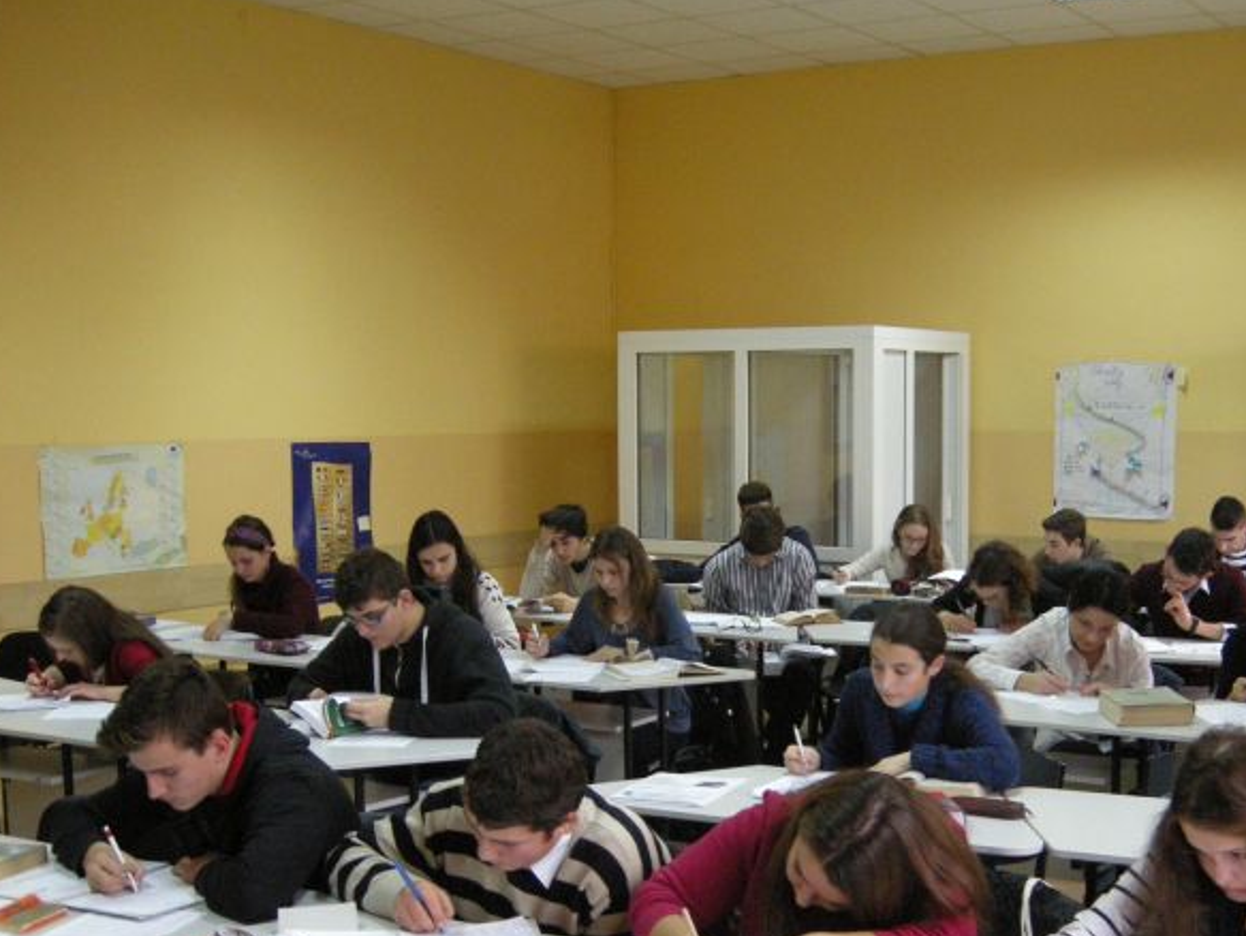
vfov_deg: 30.1
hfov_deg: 39.1
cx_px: 840
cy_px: 598
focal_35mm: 48
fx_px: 1729
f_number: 2.7
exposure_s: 1/30.8
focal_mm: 7.5
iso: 400
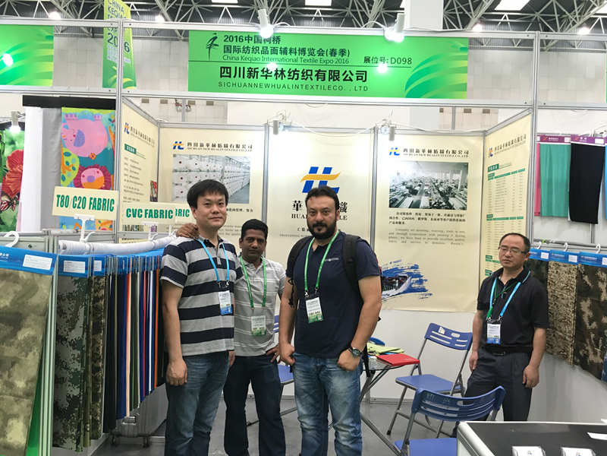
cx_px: 304
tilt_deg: +0.0
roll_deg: -1.3
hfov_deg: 61.7
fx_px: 509
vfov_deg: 48.2
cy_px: 228
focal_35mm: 29
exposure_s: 1/33
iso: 100
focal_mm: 4.15
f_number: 2.2
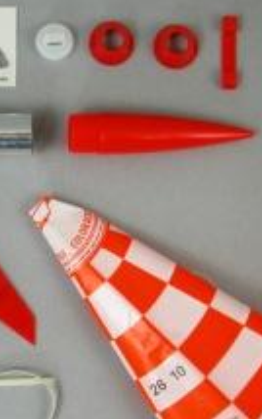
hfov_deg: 20.5
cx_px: 16
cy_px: 249
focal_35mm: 62
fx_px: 707
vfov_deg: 32.9
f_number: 3.5
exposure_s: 1/88.1
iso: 100
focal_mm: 7.1
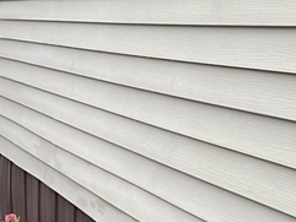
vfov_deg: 12.0
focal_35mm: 123
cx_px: -81
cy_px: 22
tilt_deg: +0.5
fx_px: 1052
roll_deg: -1.7
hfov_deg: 15.3
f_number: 1.8
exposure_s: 1/167
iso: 16
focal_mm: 3
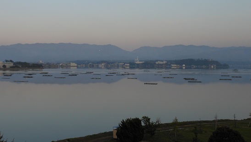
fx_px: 333
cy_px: 55
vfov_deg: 23.9
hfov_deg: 41.2
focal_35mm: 50
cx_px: 104
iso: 80
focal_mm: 6.9
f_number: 4.3
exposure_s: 1/200
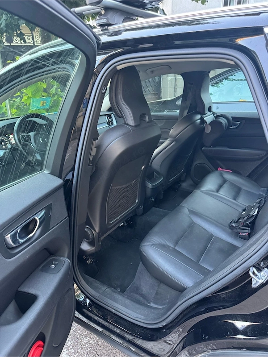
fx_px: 248
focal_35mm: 24
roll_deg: +1.4
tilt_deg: -20.7
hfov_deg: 56.8
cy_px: 178
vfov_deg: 71.6
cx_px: 134
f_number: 1.78
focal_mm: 6.76
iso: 640
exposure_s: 1/60
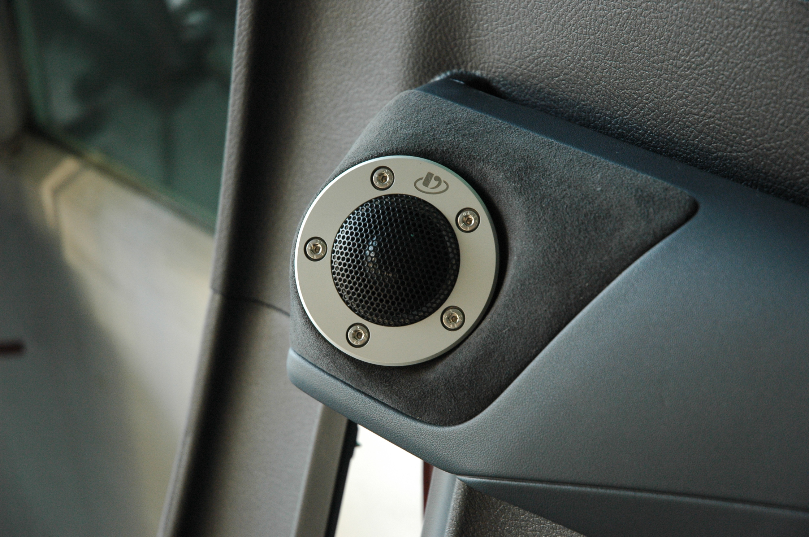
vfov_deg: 13.0
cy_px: 268
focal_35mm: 105
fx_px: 2357
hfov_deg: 19.5
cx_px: 404
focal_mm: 70
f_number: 4.5
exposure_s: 1/80
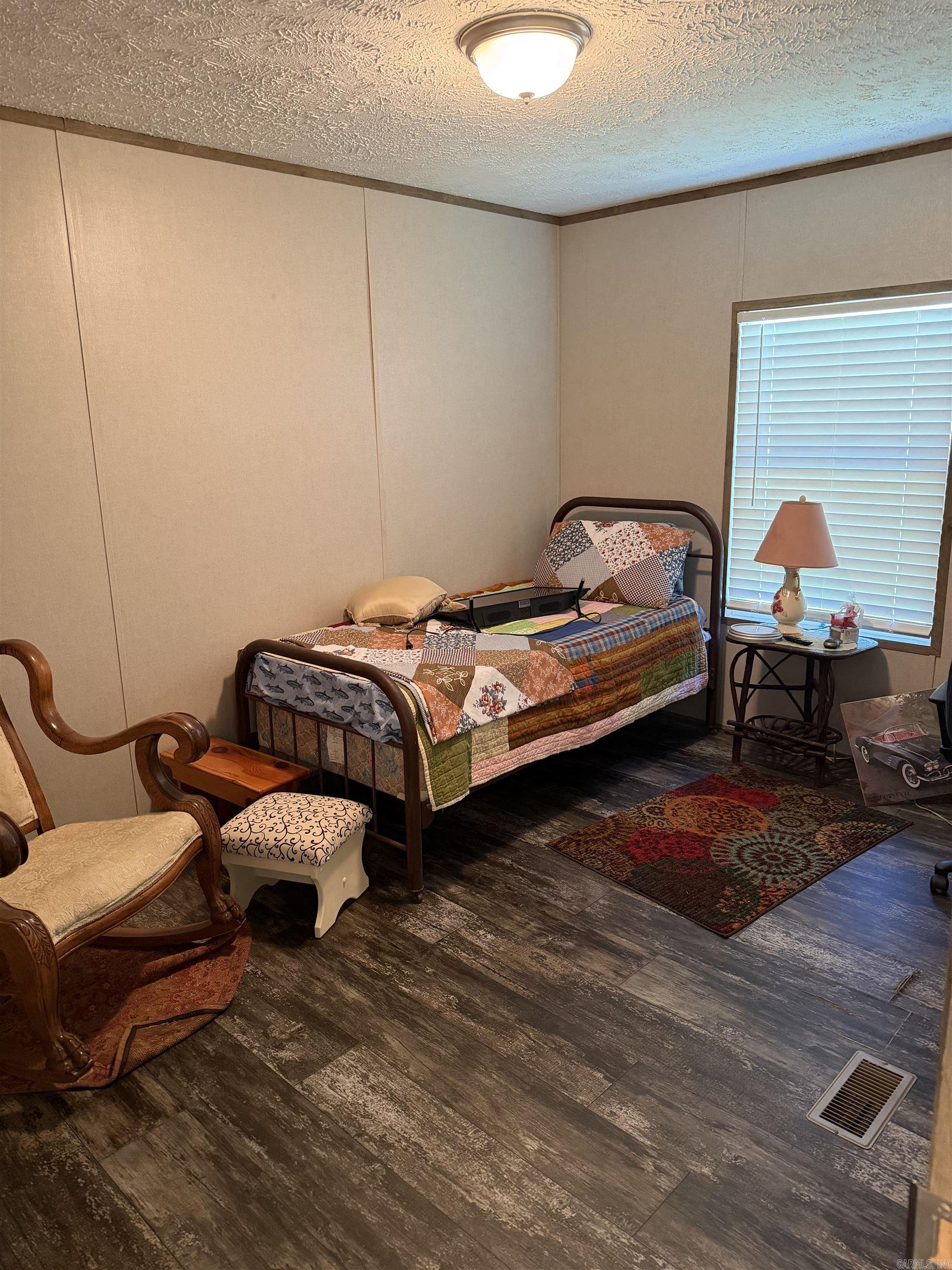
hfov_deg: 56.8
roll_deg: +2.1
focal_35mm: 24
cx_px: 476
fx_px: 880
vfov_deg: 71.6
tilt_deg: -14.3
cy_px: 635
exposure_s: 1/60
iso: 500
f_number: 1.78
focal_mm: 6.76
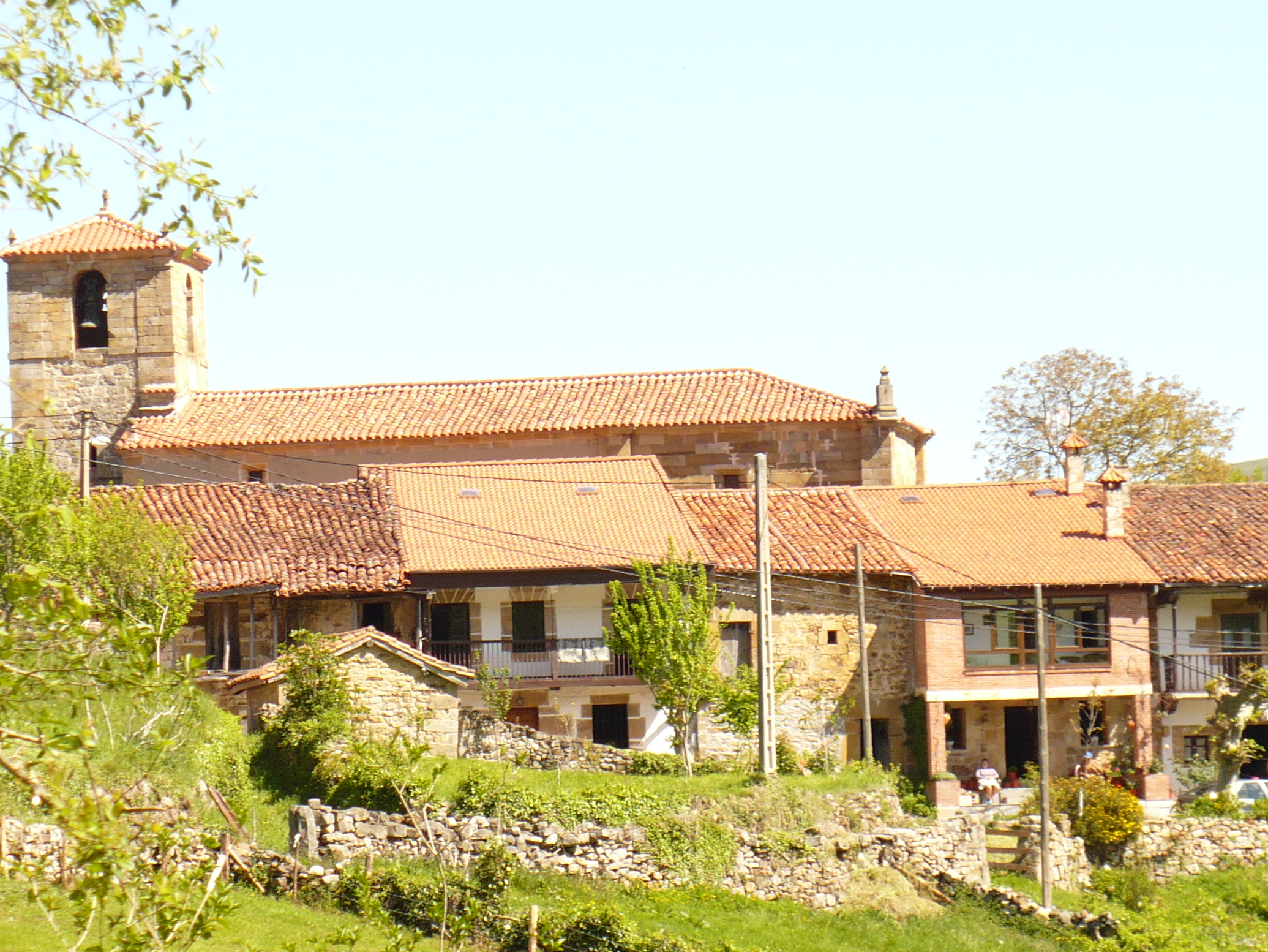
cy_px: 586
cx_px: 716
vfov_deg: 8.5
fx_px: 6411
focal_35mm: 175
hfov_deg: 11.3
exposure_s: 1/400
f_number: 3.7
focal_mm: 19.4
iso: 100
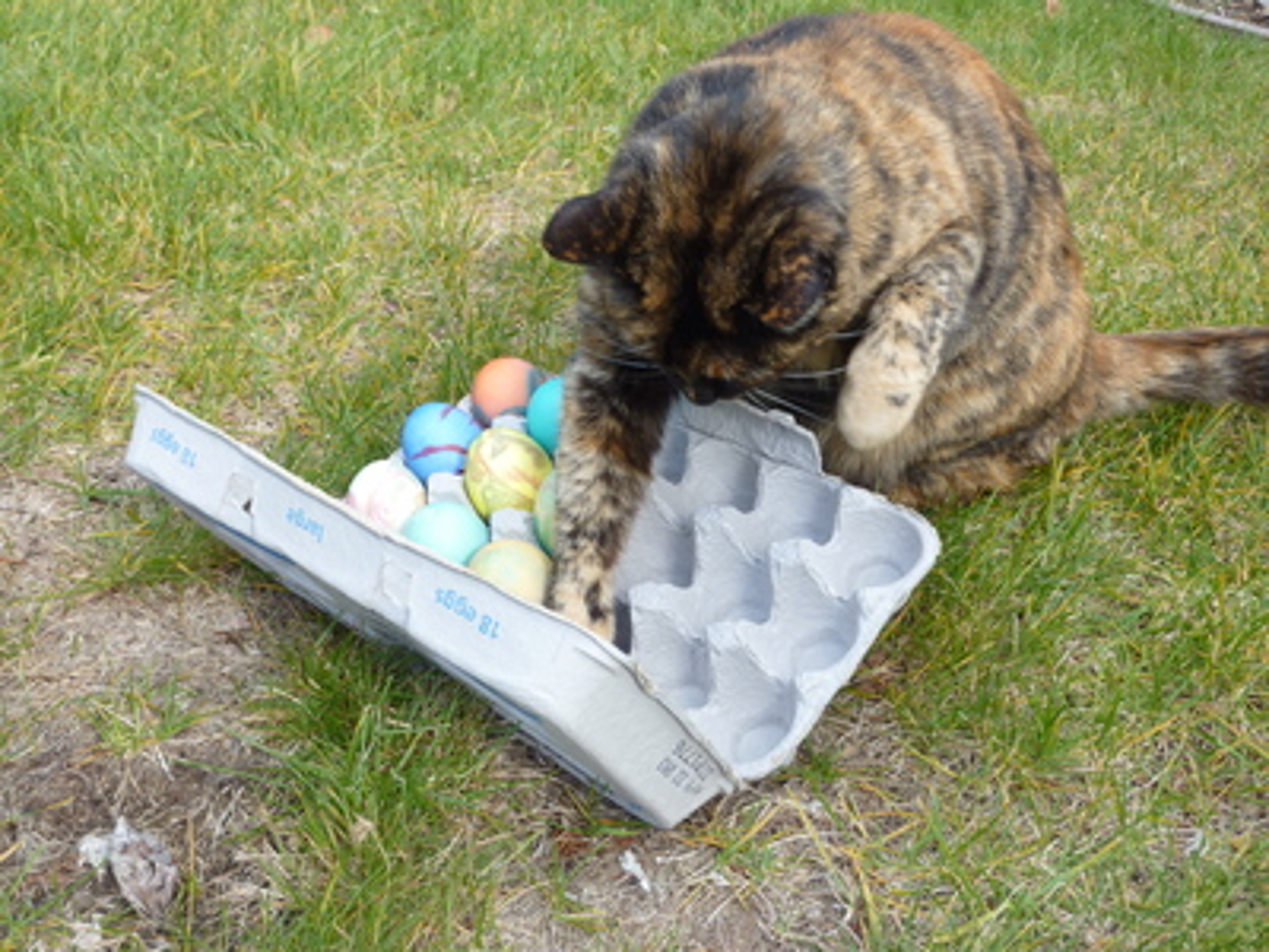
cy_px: 476
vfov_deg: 28.0
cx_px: 634
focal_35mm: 52
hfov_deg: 36.8
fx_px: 1906
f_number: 3.8
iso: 80
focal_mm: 8.5
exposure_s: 1/125
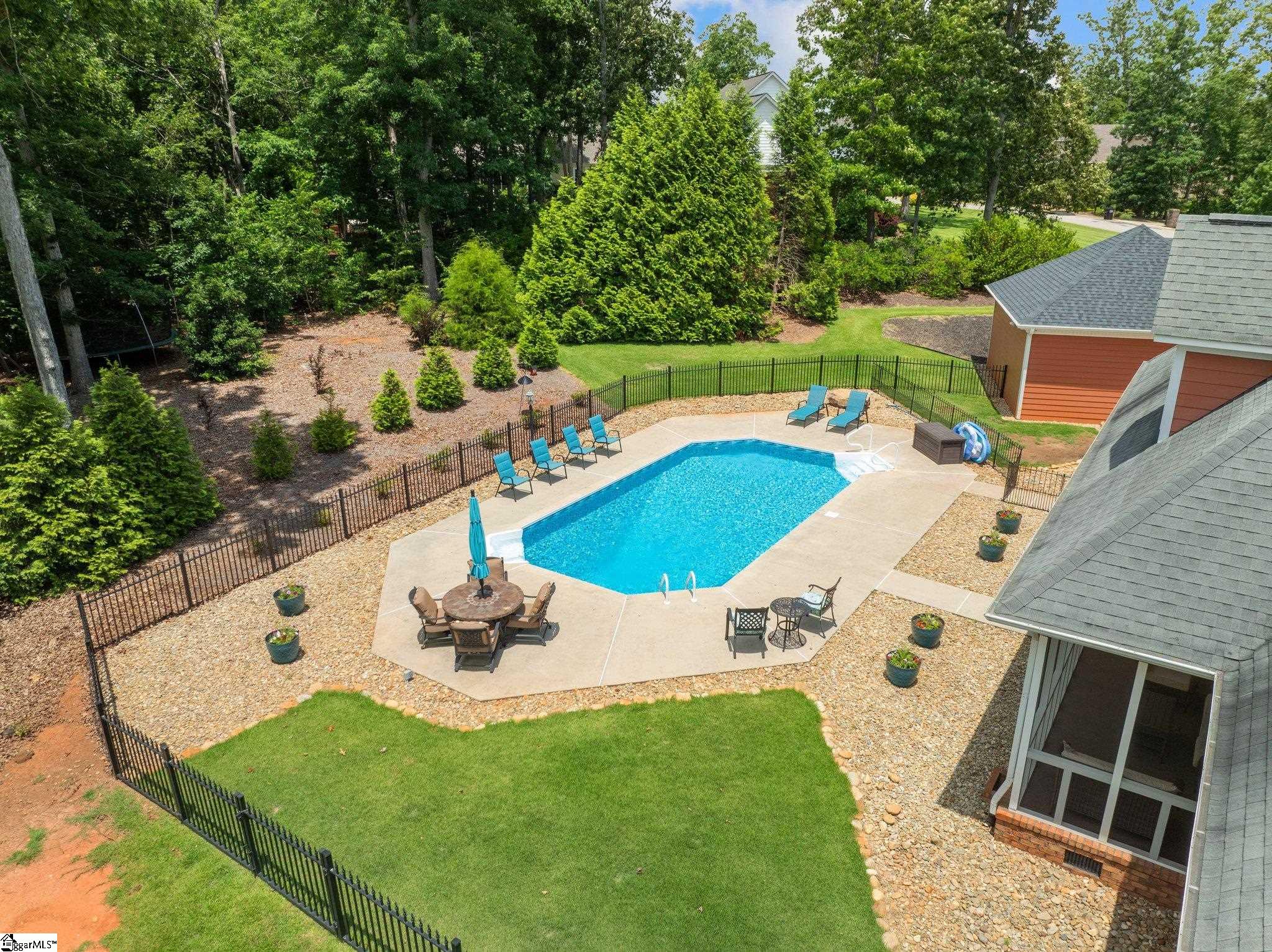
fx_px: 881
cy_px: 476
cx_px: 636
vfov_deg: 56.8
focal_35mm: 24
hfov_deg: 71.6
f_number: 4.5
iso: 100
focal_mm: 12.29
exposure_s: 1/80
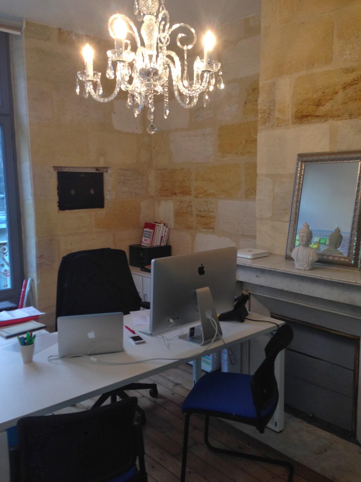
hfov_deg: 42.9
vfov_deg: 55.4
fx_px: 459
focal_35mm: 33
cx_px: 180
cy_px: 241
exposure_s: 1/20
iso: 64
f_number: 2.4
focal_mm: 4.12
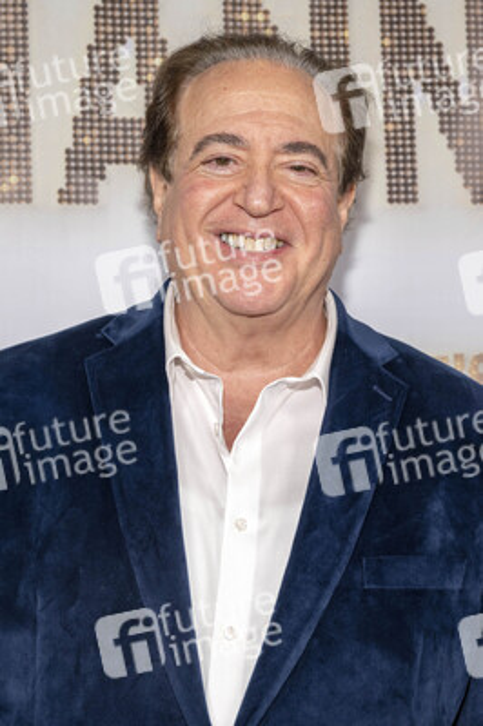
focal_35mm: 62
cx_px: 242
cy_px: 363
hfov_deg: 21.9
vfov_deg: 32.4
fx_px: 1250
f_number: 6.3
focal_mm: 62
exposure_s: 1/200
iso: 640
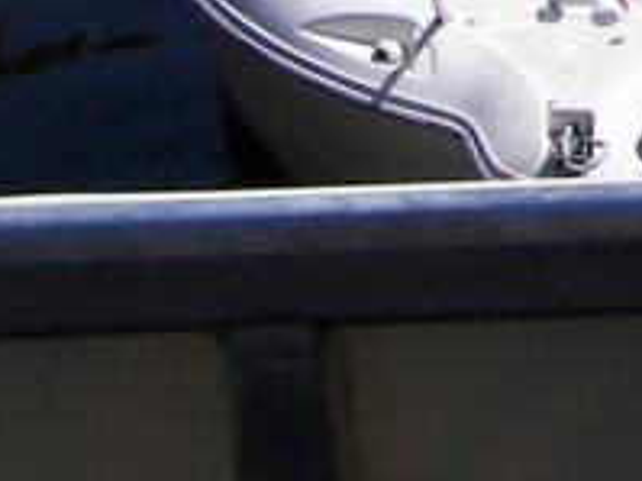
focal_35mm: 185
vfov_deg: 7.5
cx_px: 1326
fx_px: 3429
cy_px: -649
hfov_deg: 9.9
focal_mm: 6
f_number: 5.6
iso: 64
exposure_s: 1/640
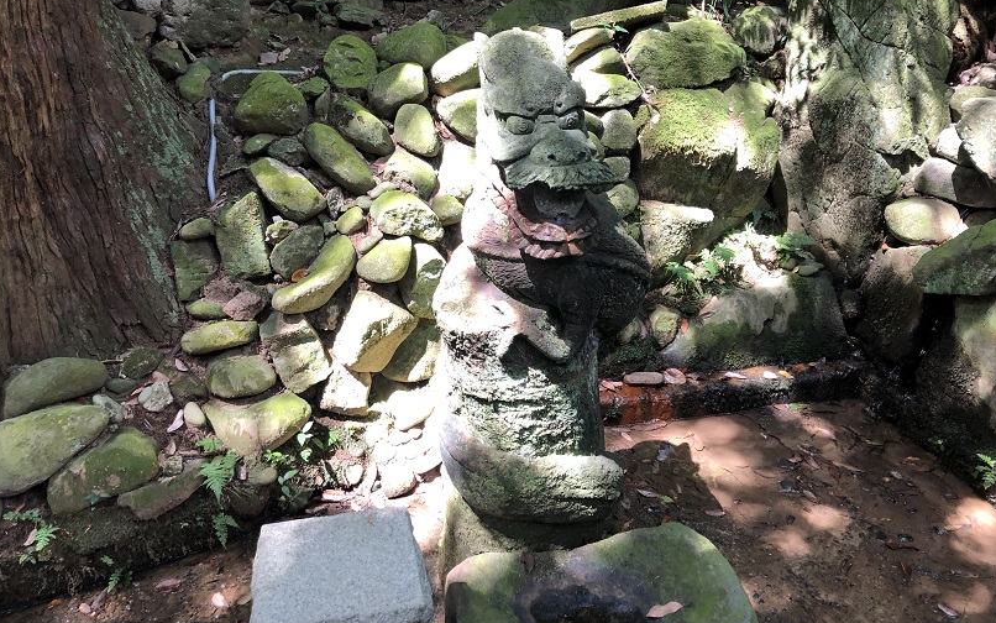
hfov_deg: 62.9
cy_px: 280
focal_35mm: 30
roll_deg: -2.4
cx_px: 496
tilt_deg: -21.8
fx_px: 814
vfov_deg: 41.8
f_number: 1.8
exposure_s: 1/30
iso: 32
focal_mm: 3.99
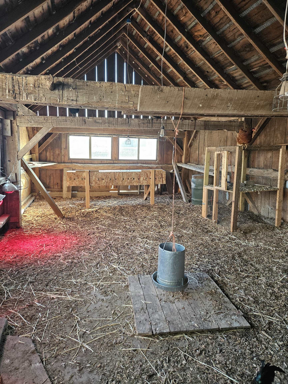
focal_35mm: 23
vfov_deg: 73.9
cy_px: 192
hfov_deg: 58.9
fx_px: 255
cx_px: 144
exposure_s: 1/170
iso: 200
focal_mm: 5.4
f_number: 1.8
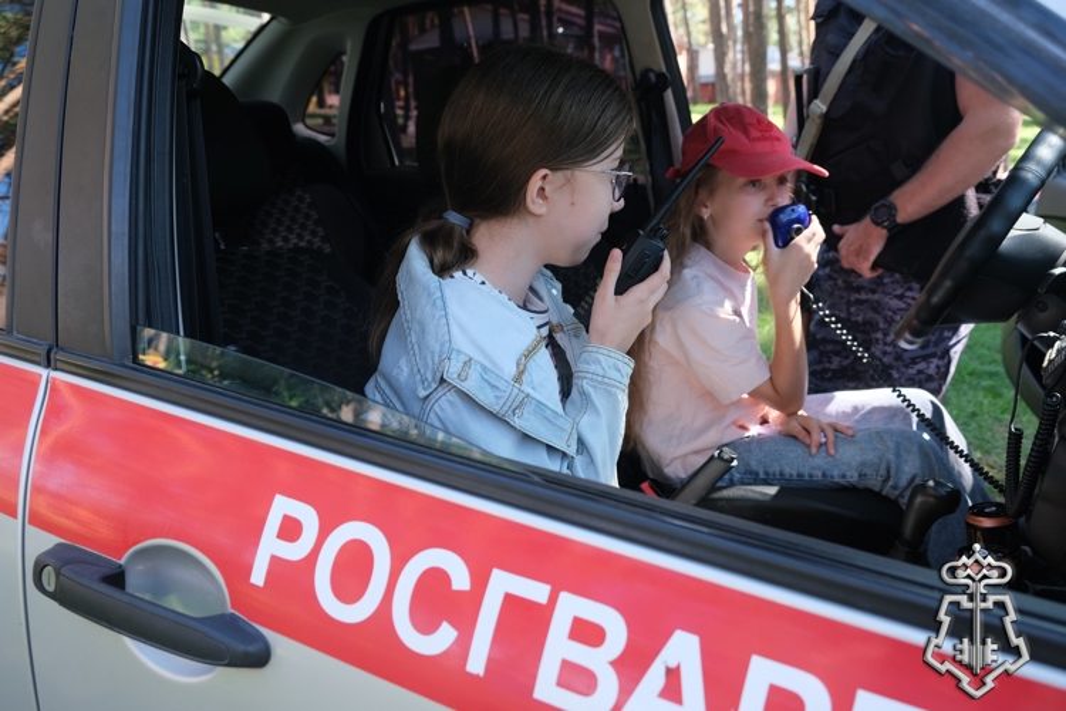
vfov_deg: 45.0
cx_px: 533
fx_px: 859
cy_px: 356
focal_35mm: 29
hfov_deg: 63.7
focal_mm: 19.6
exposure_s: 1/100
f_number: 4
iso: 320
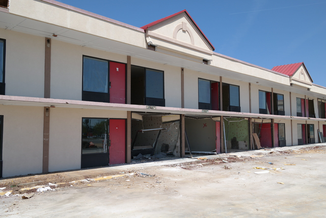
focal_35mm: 30
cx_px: 163
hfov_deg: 61.9
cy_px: 109
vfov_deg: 43.6
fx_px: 272
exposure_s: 1/320
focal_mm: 20
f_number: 6.3
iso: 100
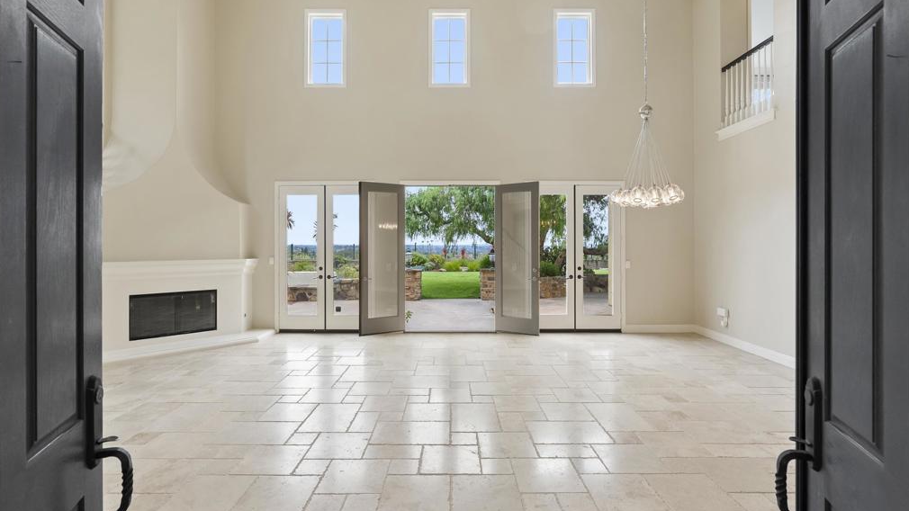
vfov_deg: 63.9
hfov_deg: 95.9
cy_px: 246
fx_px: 410
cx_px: 454
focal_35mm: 17
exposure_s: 1/20
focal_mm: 16
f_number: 8
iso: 500
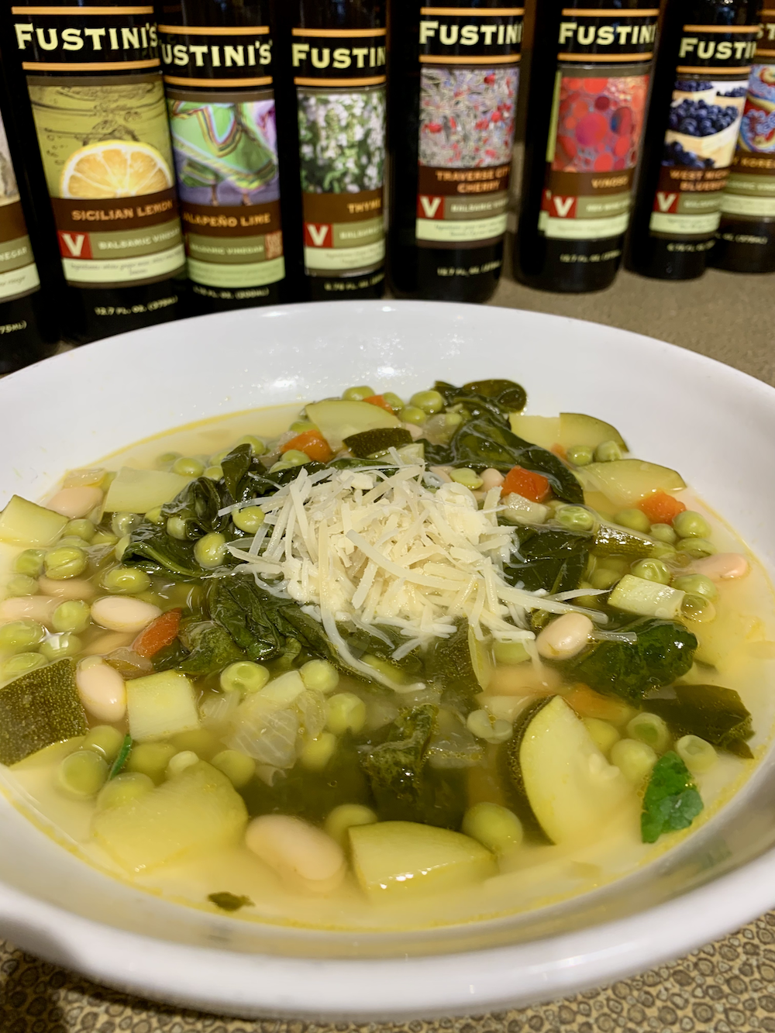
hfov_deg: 53.1
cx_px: 388
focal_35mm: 26
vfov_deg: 67.3
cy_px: 516
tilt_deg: -31.3
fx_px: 776
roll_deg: -1.8
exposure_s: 1/60
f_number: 1.8
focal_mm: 4.25
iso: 50
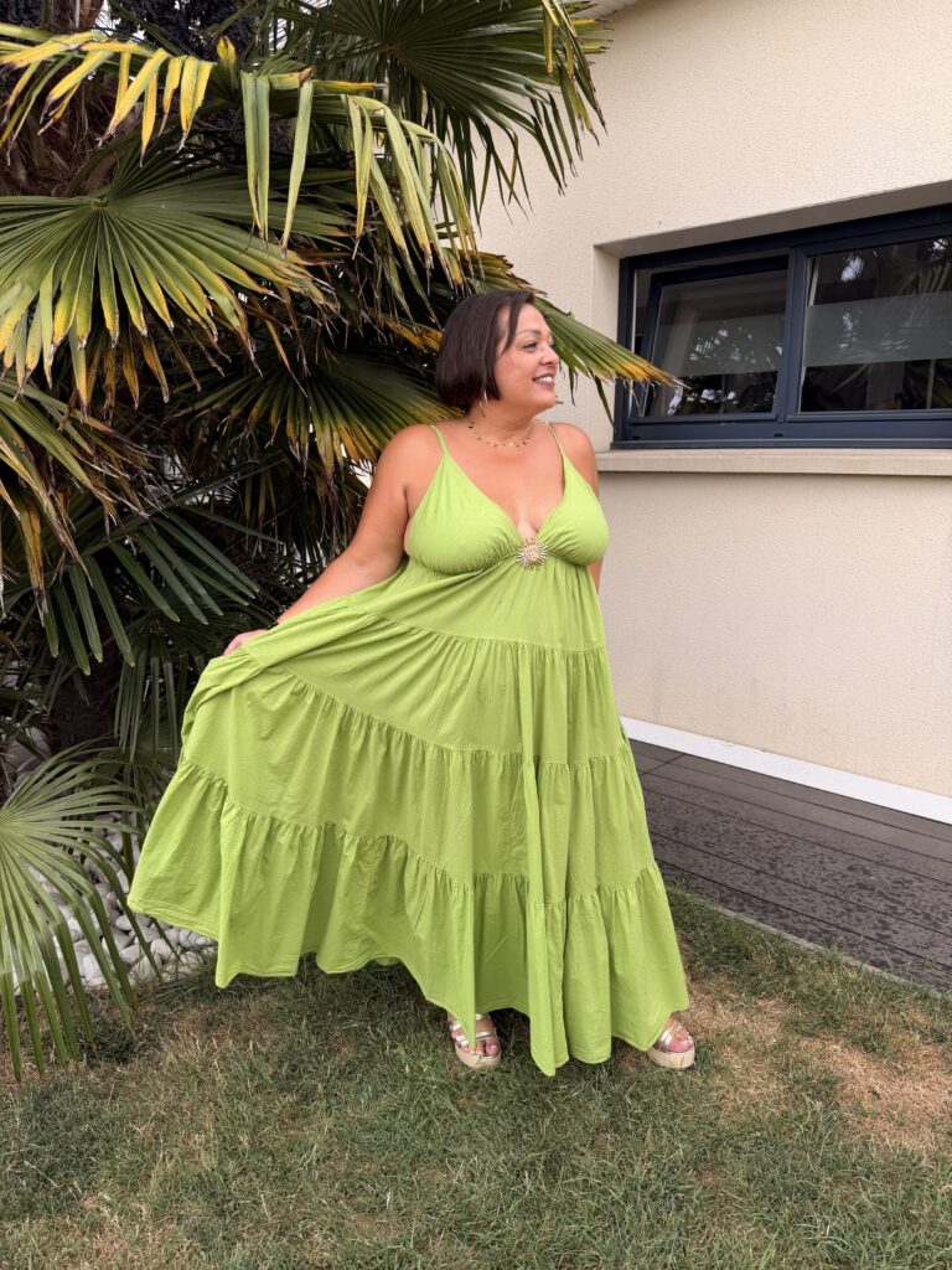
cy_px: 635
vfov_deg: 71.6
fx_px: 880
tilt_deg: -12.2
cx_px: 476
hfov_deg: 56.8
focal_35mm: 24
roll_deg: +0.0
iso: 64
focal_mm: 6.76
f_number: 1.78
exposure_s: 1/121
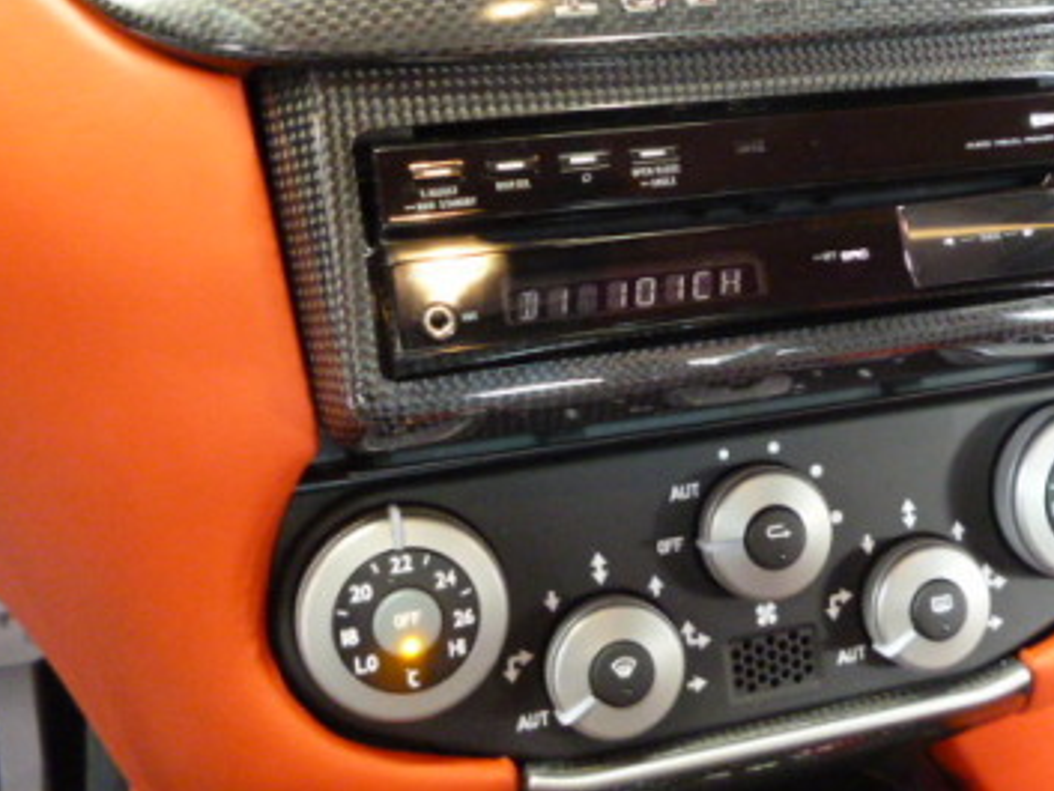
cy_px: 273
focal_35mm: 42
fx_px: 1279
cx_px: 657
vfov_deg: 34.1
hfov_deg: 44.4
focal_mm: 5
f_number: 3.1
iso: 800
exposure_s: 1/13
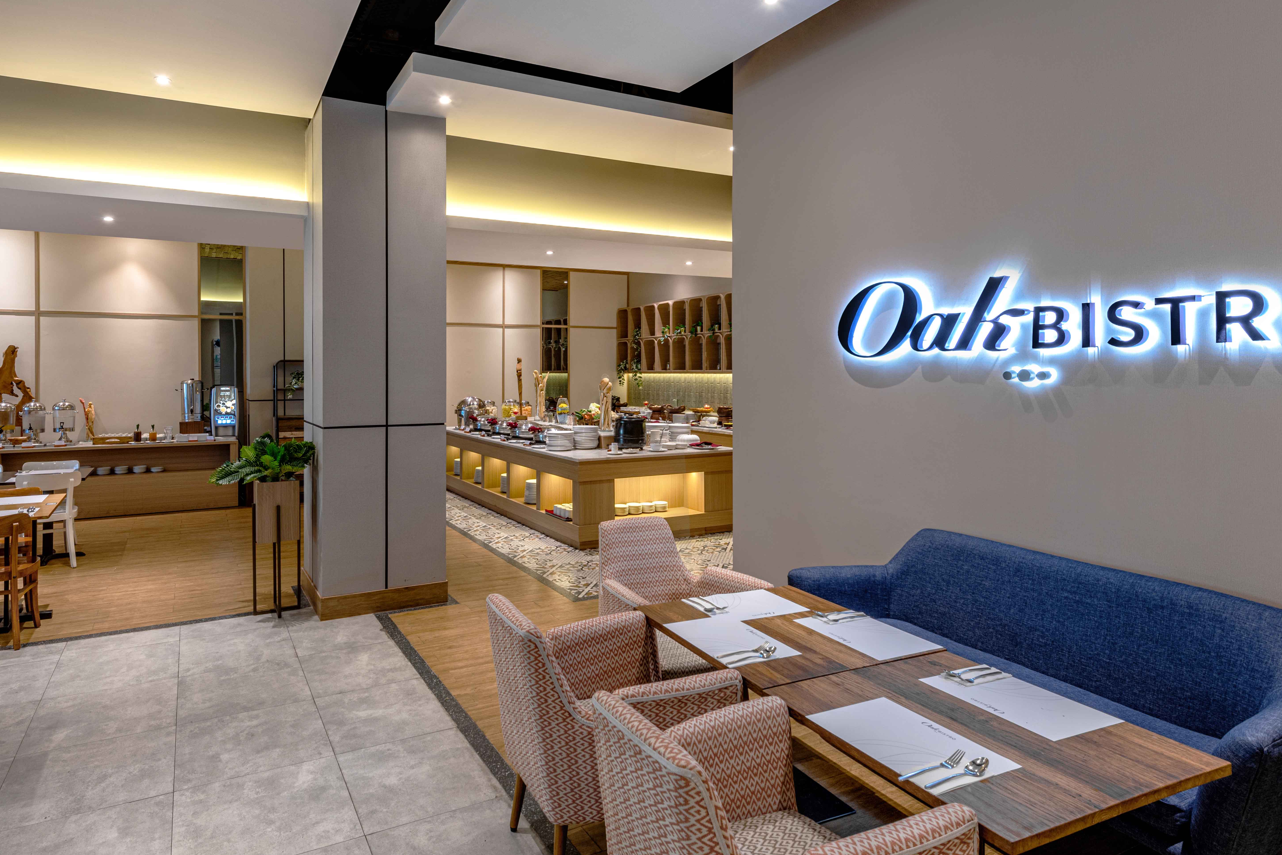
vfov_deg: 61.9
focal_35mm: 20
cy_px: 421
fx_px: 712
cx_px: 560
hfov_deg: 83.6
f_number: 8
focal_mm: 14
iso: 100
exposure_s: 1/1.67
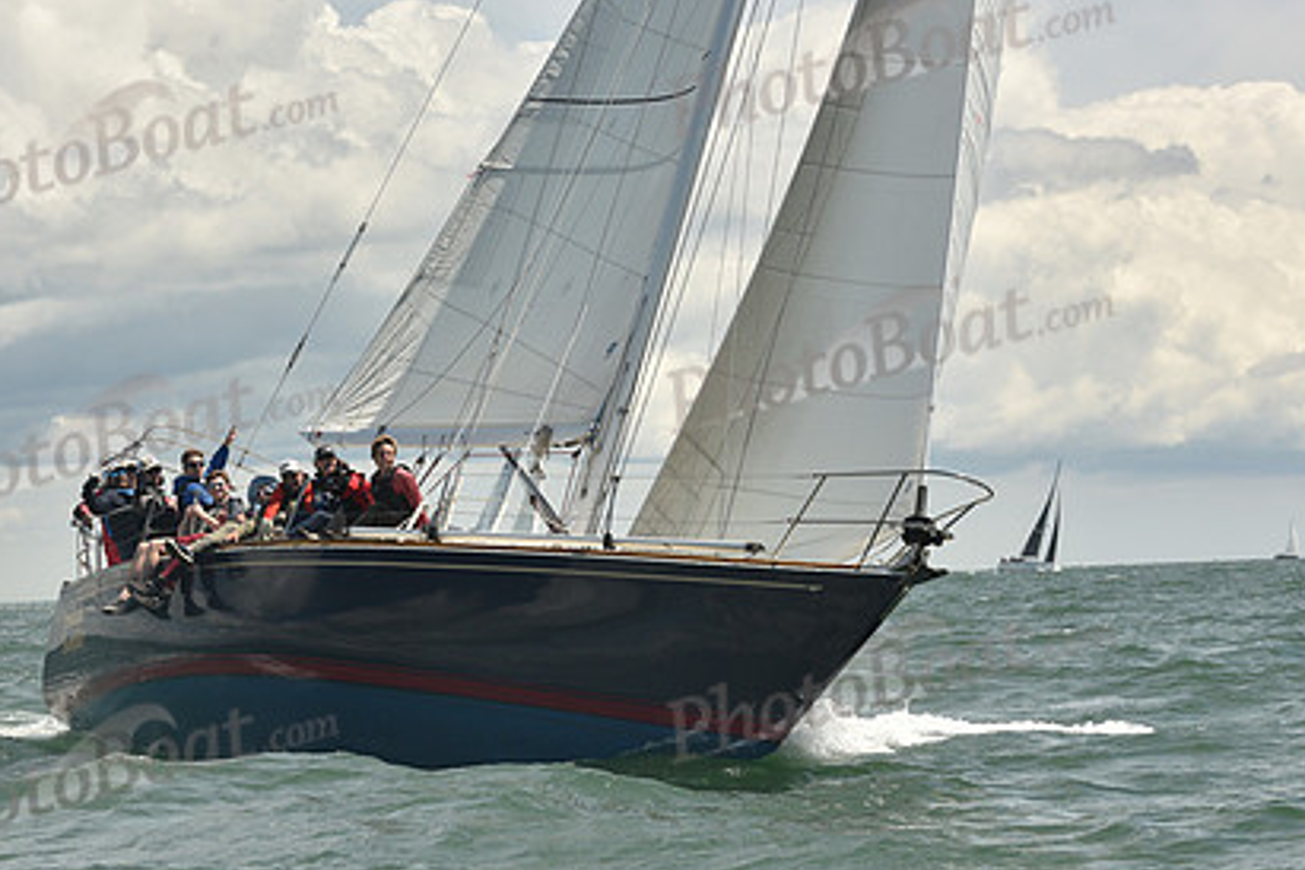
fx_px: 5111
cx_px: 505
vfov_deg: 9.7
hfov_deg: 14.5
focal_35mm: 141
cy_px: 560
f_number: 11
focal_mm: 100
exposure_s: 1/800
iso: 320
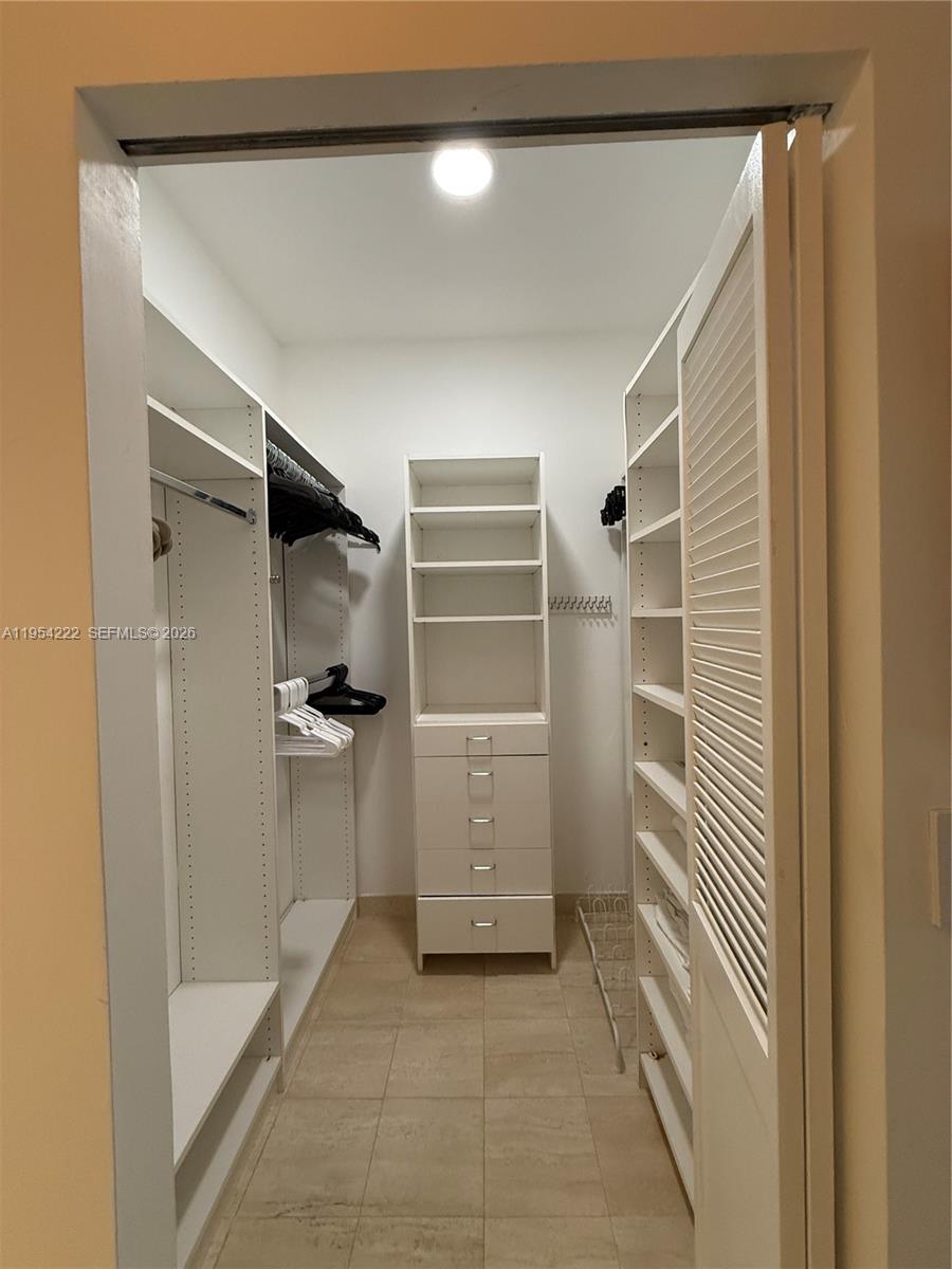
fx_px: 513
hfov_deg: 85.7
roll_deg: +1.1
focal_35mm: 14
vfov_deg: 102.1
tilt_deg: -1.1
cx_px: 476
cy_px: 634
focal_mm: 2.22
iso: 320
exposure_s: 1/120
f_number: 2.2
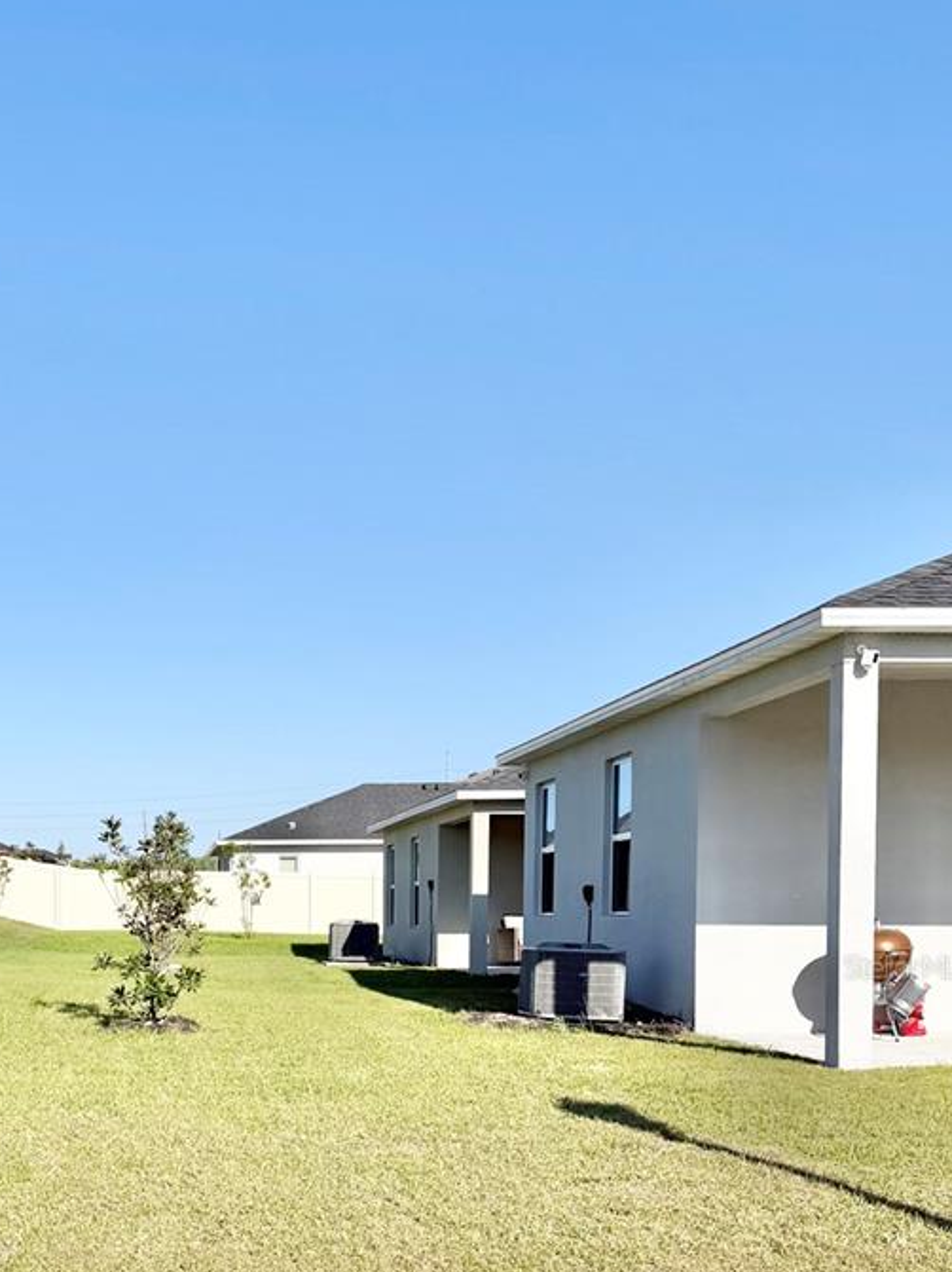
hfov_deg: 32.2
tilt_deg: -2.5
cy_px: 966
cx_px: 125
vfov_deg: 42.4
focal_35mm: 43
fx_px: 1578
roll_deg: -0.7
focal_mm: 6.76
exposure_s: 1/8130
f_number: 1.78
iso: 80
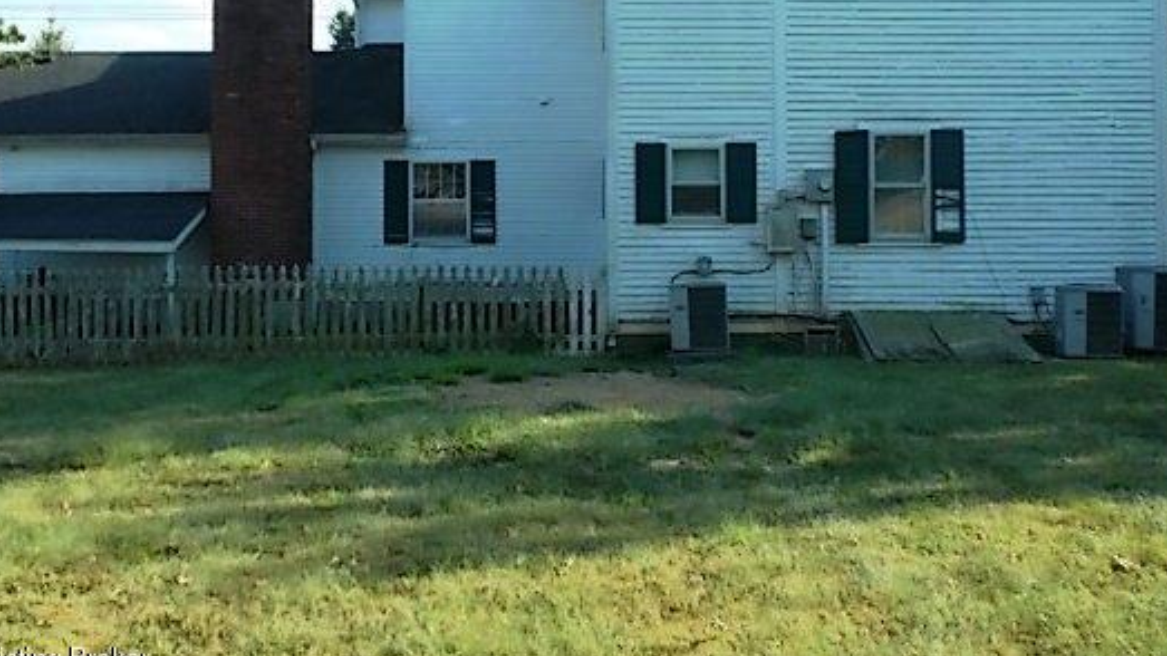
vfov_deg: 22.8
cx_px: 594
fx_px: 1609
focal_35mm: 52
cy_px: 167
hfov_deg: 39.9
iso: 80
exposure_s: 1/320
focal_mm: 6.9
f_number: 3.9
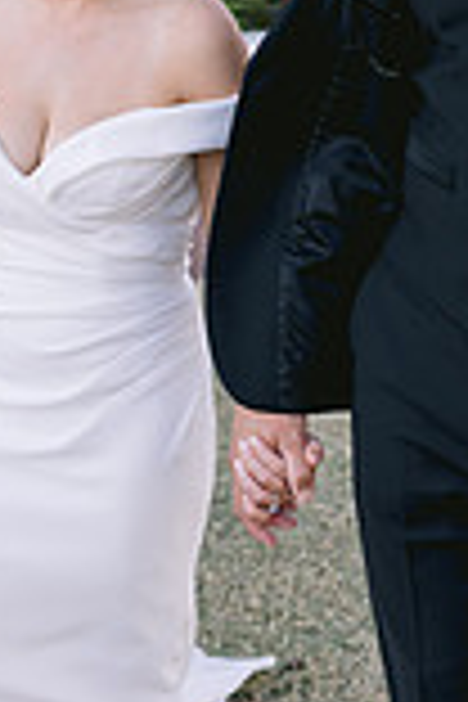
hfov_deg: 13.5
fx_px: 1969
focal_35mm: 101
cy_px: 230
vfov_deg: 20.1
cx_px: 108
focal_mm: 35
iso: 200
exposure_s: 1/800
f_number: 2.5
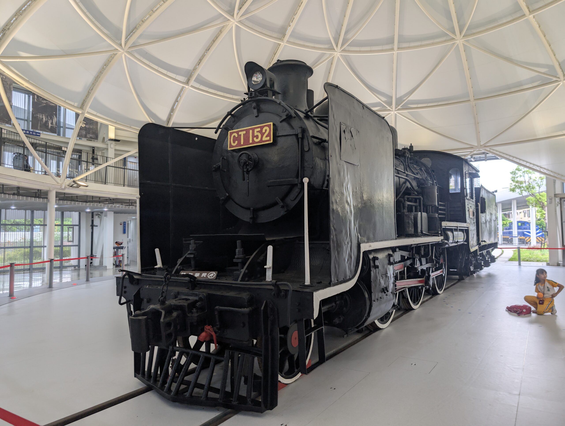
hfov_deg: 71.5
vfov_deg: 56.9
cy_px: 213
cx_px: 282
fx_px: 392
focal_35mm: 24
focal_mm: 6.9
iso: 67
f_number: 1.68
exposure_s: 1/193
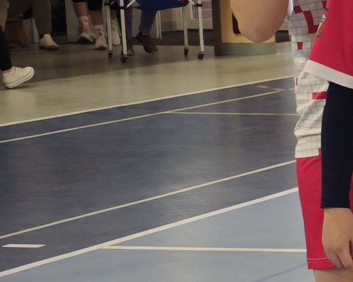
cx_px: 1175
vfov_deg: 9.5
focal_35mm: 163
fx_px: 1703
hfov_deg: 8.8
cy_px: 166
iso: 200
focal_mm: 6.55
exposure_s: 1/93.3
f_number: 1.6
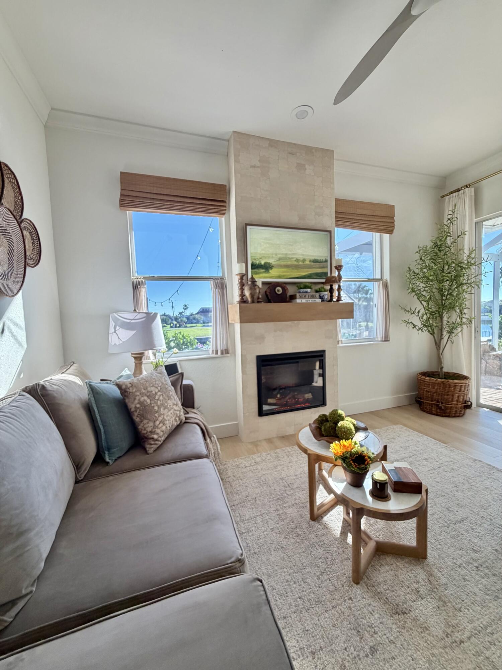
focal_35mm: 14
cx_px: 251
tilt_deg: -3.9
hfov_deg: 85.7
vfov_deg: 102.1
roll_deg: +2.0
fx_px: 271
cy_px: 335
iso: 320
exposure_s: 1/80
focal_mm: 2.22
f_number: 2.2
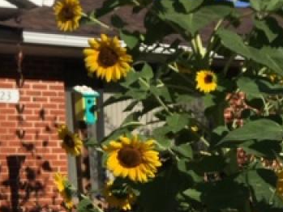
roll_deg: +0.3
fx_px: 695
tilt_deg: +5.8
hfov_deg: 20.8
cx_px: -94
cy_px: 86
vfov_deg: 17.4
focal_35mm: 85
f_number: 2.2
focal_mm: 4.15
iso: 25
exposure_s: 1/2747
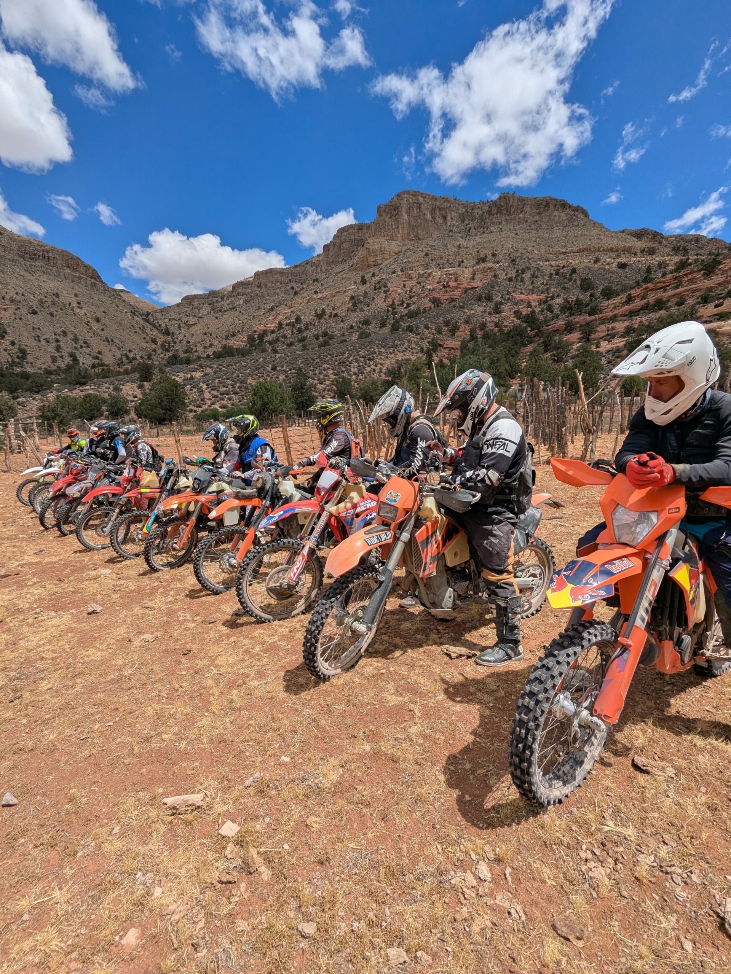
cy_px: 487
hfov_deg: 78.1
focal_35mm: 16
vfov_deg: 94.5
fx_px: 451
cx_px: 366
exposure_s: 1/2584
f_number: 2.2
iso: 43
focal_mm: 2.35
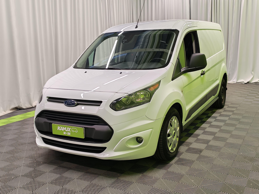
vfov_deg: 36.8
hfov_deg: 47.9
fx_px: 292
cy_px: 97
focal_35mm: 39
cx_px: 130
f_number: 1.9
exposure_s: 1/100
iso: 400
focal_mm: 6.12
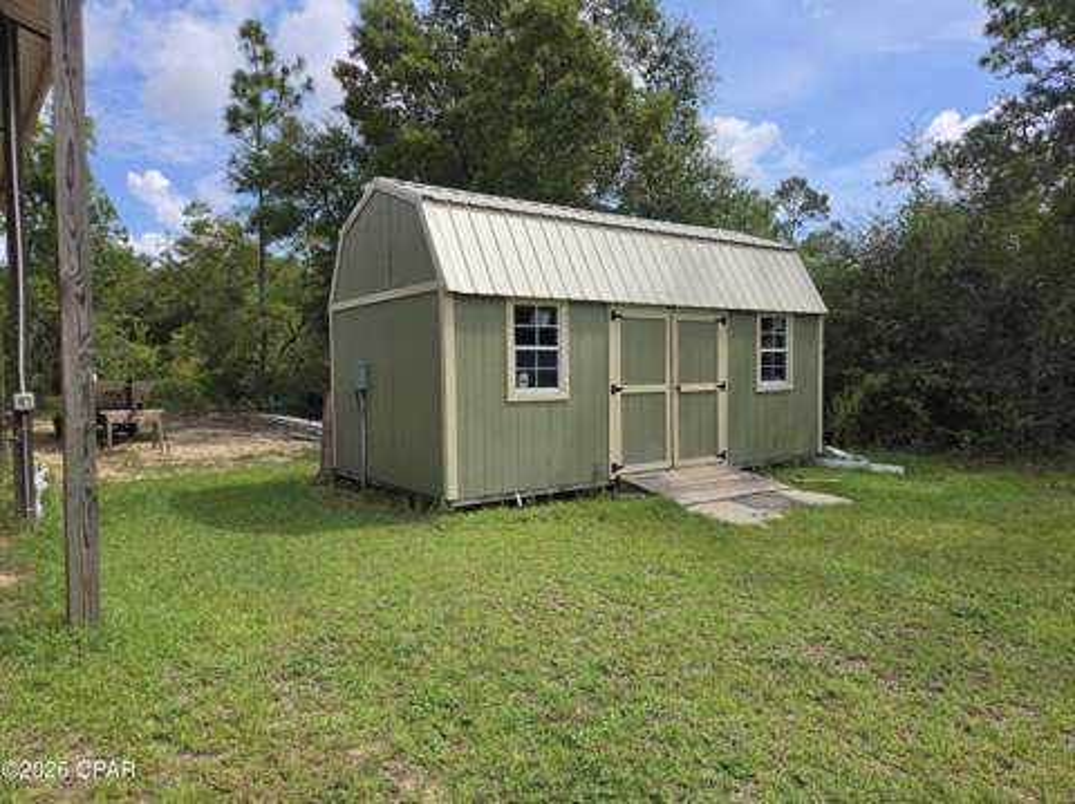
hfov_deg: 74.0
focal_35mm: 23
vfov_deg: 58.8
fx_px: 714
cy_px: 402
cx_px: 538
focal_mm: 5.4
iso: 80
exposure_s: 1/3727
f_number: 1.8
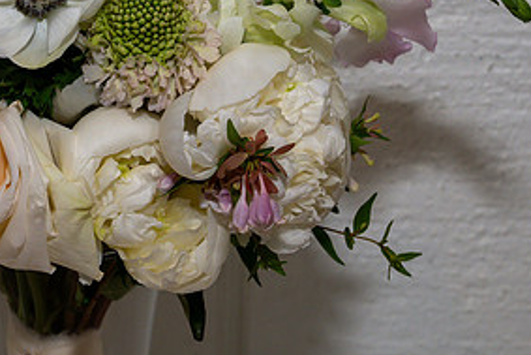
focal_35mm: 172
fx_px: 2538
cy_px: 60
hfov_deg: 11.9
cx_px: 60
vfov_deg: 8.0
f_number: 7.1
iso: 500
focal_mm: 70
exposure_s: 1/250
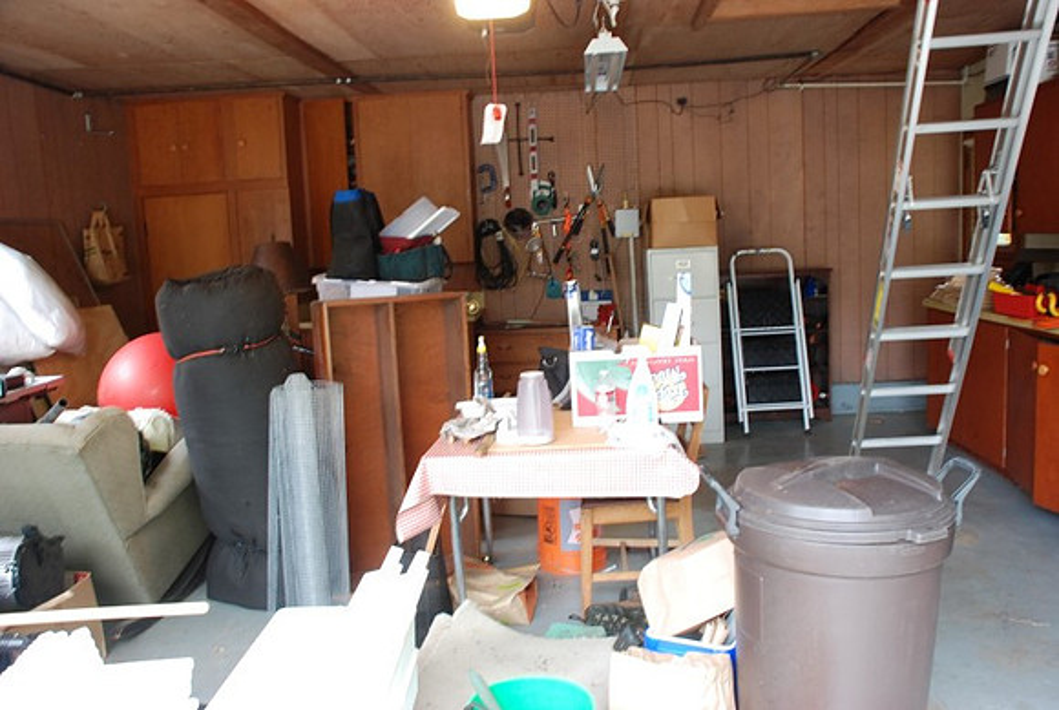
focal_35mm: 30
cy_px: 355
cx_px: 530
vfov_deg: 43.8
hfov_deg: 61.8
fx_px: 884
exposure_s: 1/10
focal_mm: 20
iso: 500
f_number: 4
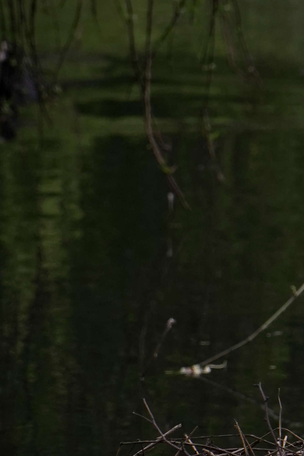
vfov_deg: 8.3
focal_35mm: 247
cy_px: 159
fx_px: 3127
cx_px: 442
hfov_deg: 5.5
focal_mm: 70
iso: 1250
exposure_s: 1/160
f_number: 5.6
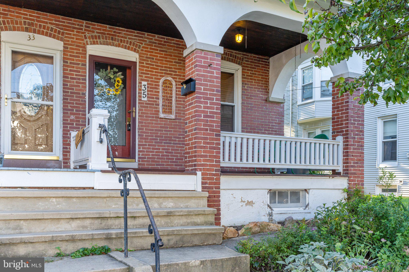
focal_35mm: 32
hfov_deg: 58.7
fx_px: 363
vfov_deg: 41.1
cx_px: 204
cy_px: 136
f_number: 7.1
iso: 320
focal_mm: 32
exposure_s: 1/100
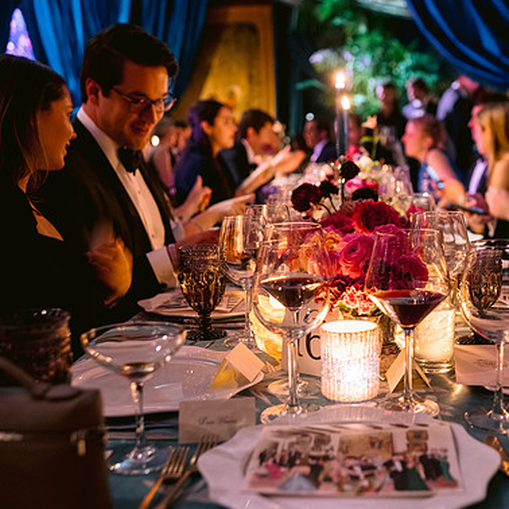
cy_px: 254
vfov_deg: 36.8
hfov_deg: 36.2
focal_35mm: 46
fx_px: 765
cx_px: 358
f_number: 2.8
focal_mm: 35
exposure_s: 1/8
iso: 1600
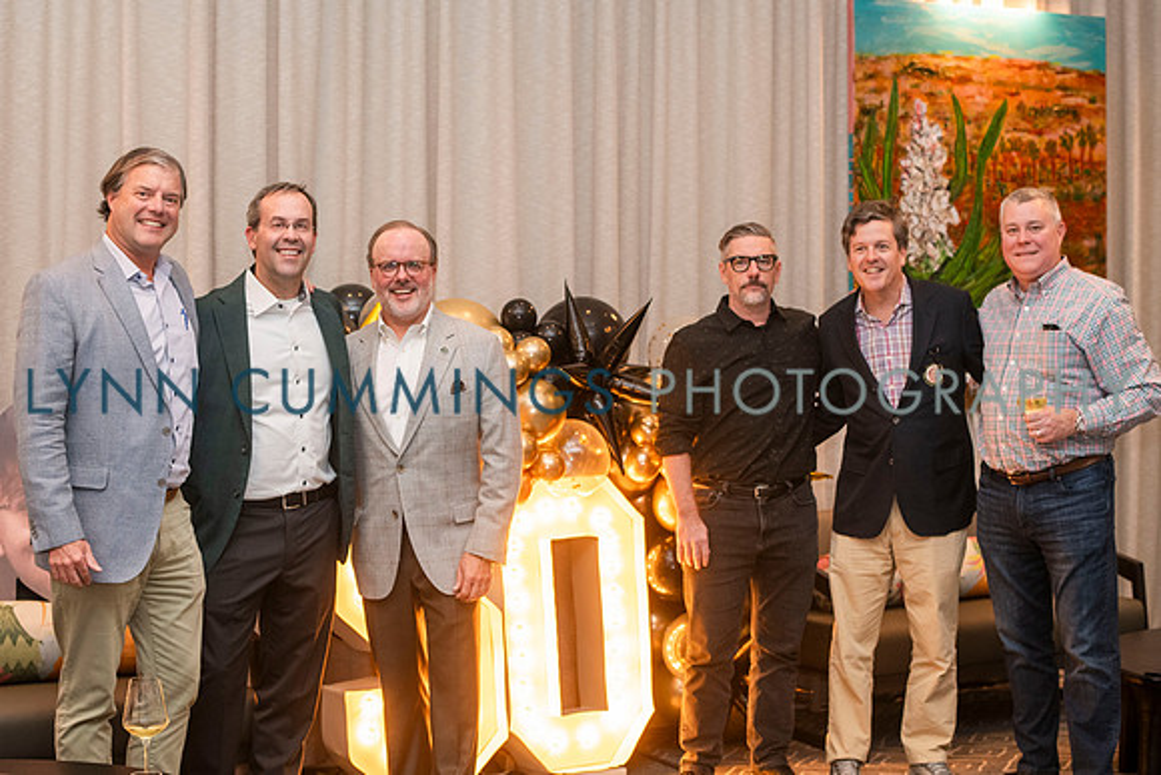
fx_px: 1949
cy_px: 387
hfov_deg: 33.2
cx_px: 567
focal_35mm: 60
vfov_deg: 22.5
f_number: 3.5
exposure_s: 1/125
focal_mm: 58
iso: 1250
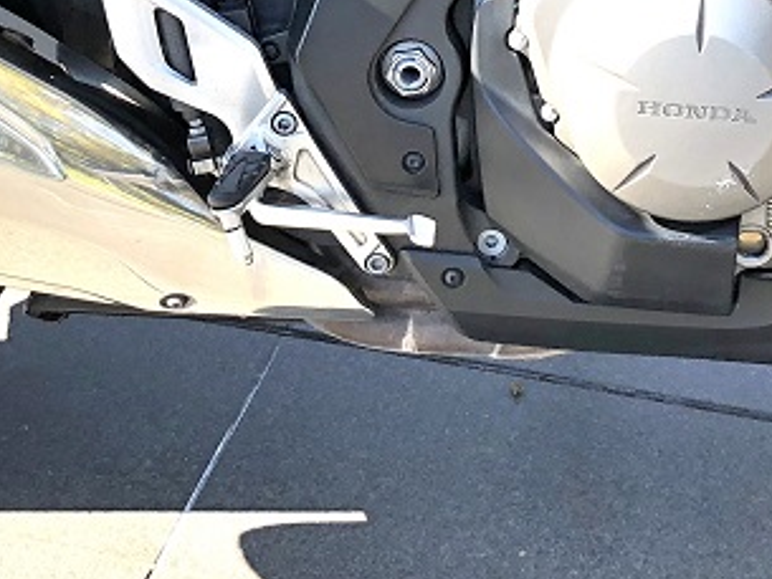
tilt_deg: -23.9
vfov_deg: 12.9
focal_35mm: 111
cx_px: 468
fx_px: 2476
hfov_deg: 17.7
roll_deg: -1.0
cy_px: -169
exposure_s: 1/170
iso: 20
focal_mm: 3.99
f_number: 1.8
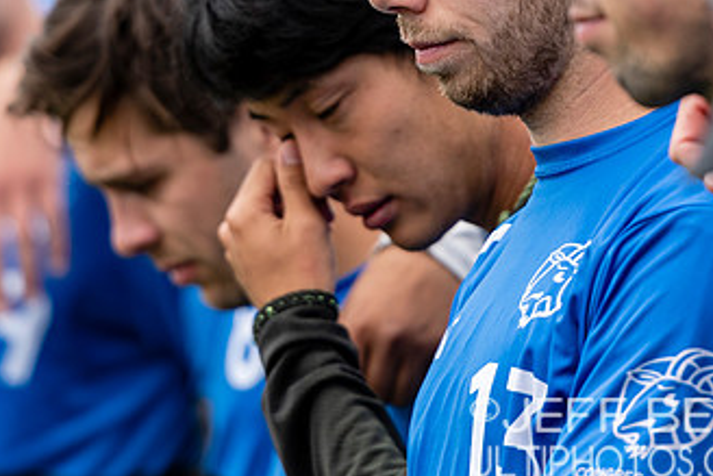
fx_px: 10501
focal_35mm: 530
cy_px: 84
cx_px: 326
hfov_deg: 3.9
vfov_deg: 2.6
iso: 125
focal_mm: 200
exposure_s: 1/1250
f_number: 2.8
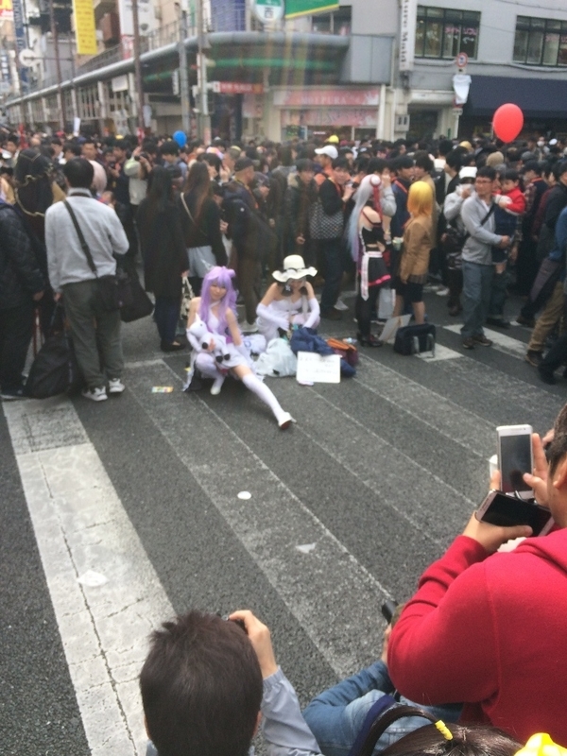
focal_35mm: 29
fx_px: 633
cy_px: 378
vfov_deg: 61.7
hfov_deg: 48.2
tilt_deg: -21.9
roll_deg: +0.8
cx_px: 284
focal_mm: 4.15
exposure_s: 1/720
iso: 32
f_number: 2.2
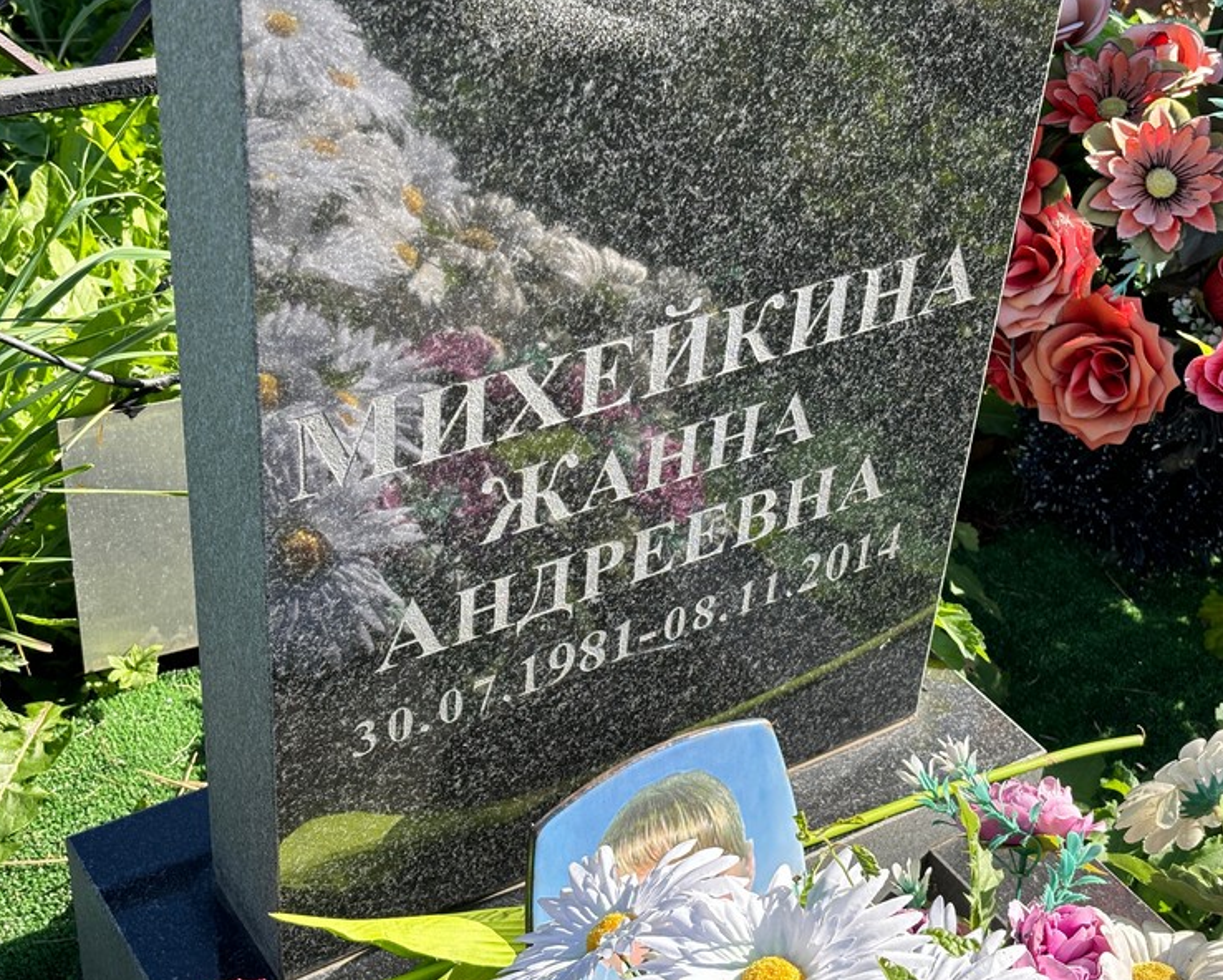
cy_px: 491
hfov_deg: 34.1
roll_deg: -5.3
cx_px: 640
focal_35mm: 55
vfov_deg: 27.6
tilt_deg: -36.5
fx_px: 1992
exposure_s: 1/559
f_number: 1.6
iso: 32
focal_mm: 5.96
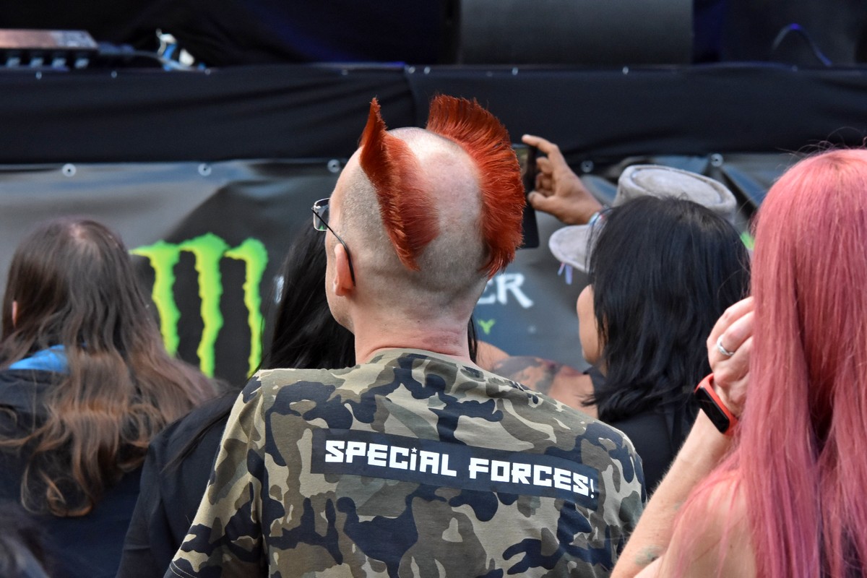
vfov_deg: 8.2
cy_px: 289
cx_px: 434
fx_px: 4046
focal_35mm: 168
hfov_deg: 12.2
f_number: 10
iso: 1250
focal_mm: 112
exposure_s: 1/320
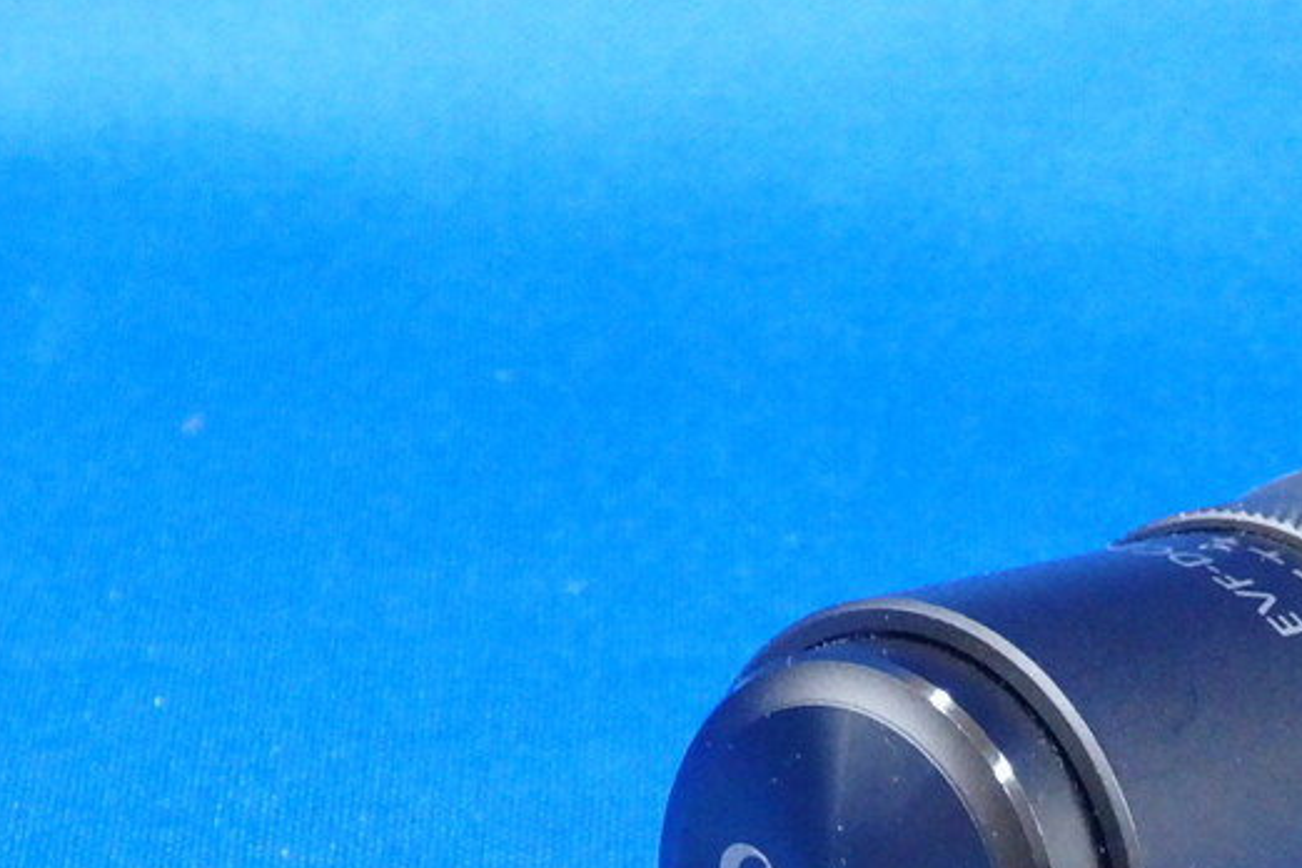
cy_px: 983
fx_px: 4665
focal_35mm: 129
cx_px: 1068
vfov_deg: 10.5
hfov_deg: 15.8
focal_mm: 9.8
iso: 800
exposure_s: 1/30
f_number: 4.1
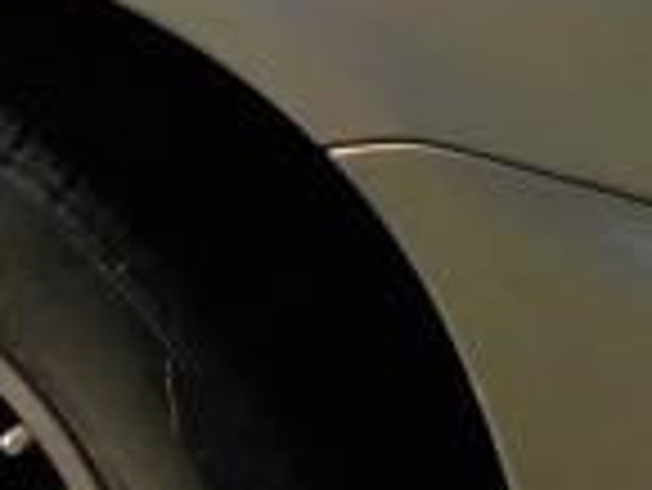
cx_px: -841
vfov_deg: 8.6
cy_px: -432
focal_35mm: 165
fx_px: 3110
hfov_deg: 10.5
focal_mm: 4.1
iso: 125
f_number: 3.3
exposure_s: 1/1250
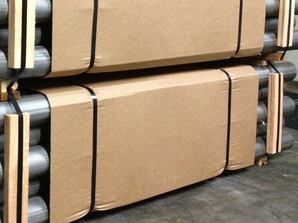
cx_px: 51
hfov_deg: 26.8
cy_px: 45
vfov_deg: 20.5
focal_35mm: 71
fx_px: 611
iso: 640
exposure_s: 1/15
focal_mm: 4.28
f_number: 2.4
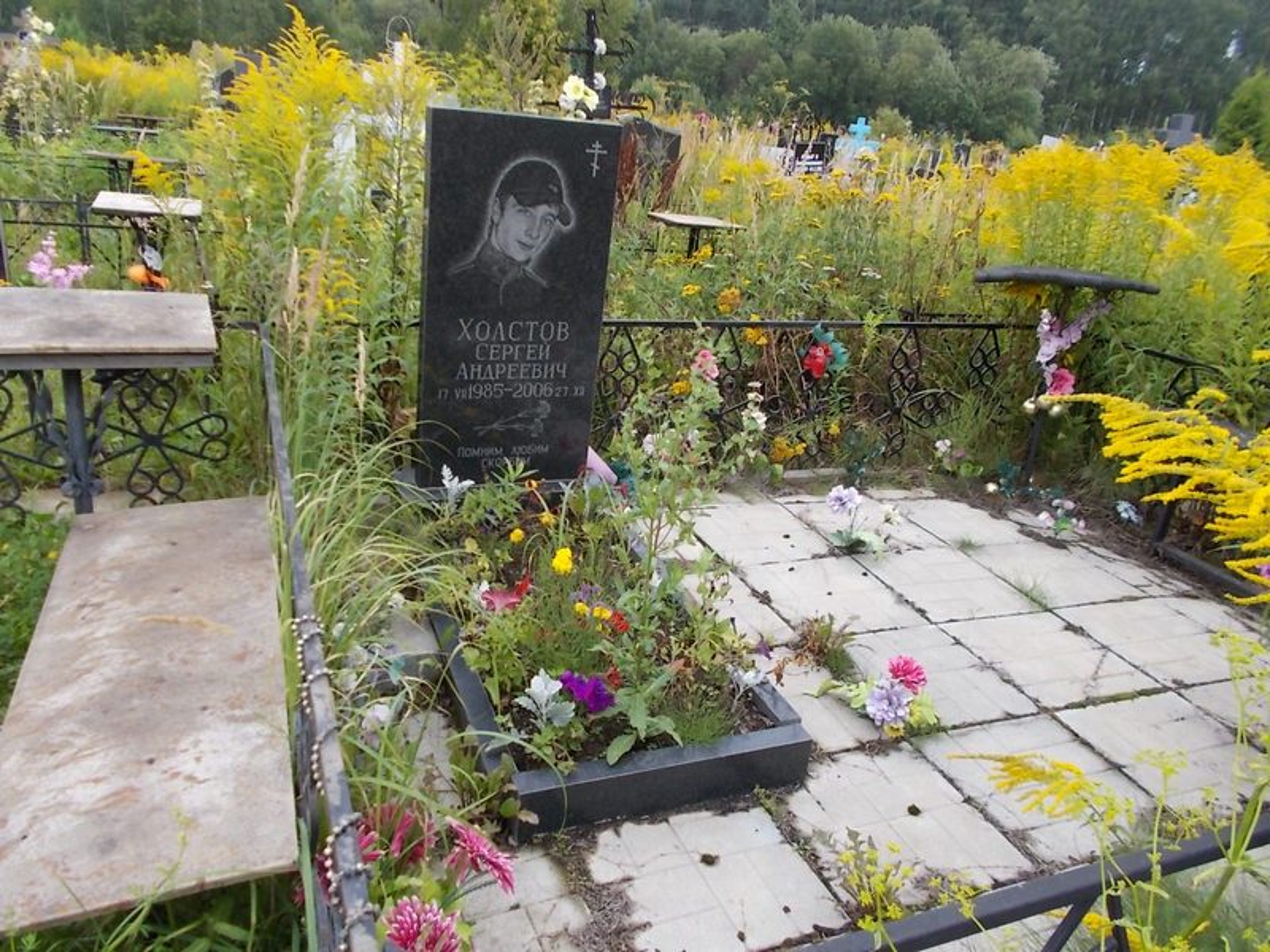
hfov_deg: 67.3
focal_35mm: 26
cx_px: 635
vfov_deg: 53.1
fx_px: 954
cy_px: 476
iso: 80
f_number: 3.2
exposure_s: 1/80
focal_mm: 4.6
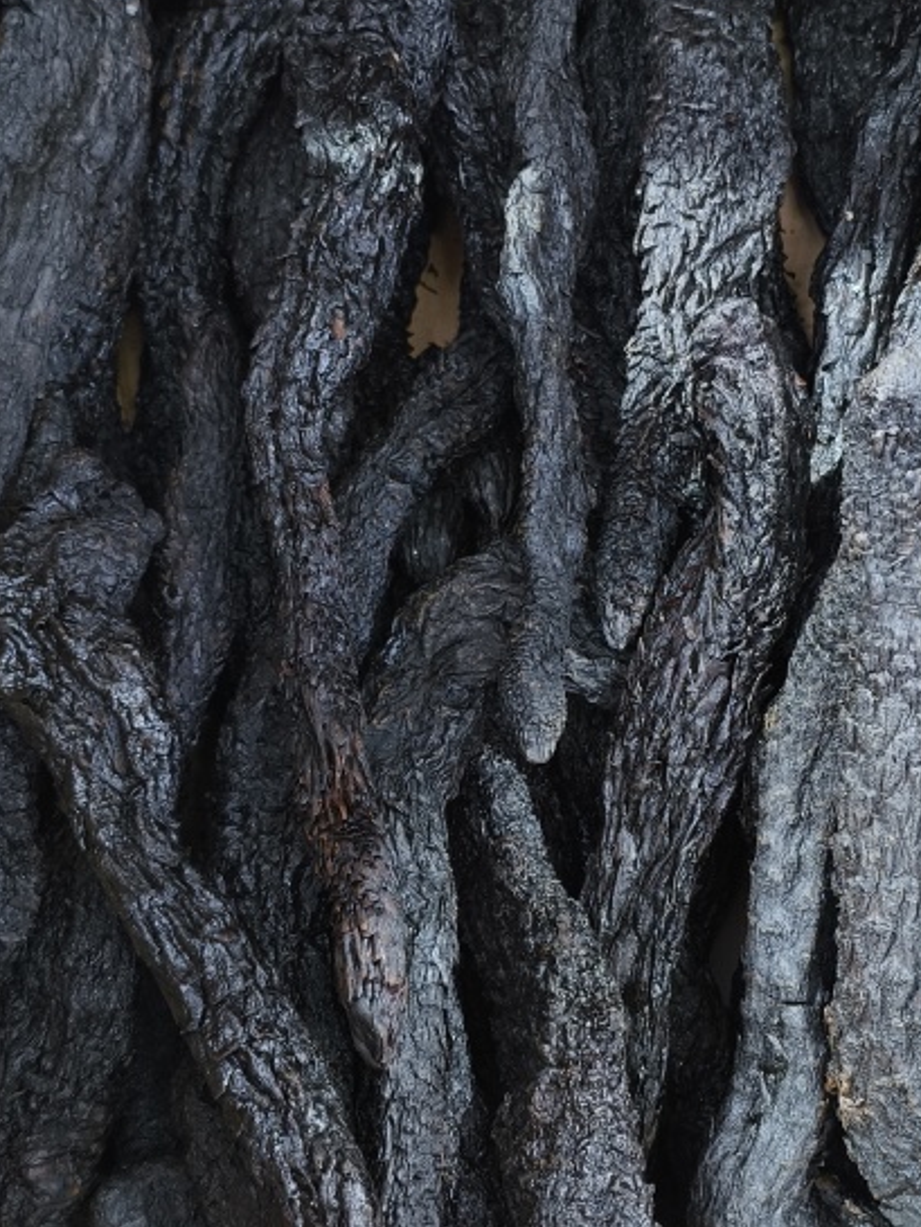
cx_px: 554
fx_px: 1596
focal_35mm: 45
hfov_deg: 32.1
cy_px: 632
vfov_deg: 42.1
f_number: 1.6
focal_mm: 5.84
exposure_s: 1/50
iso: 320
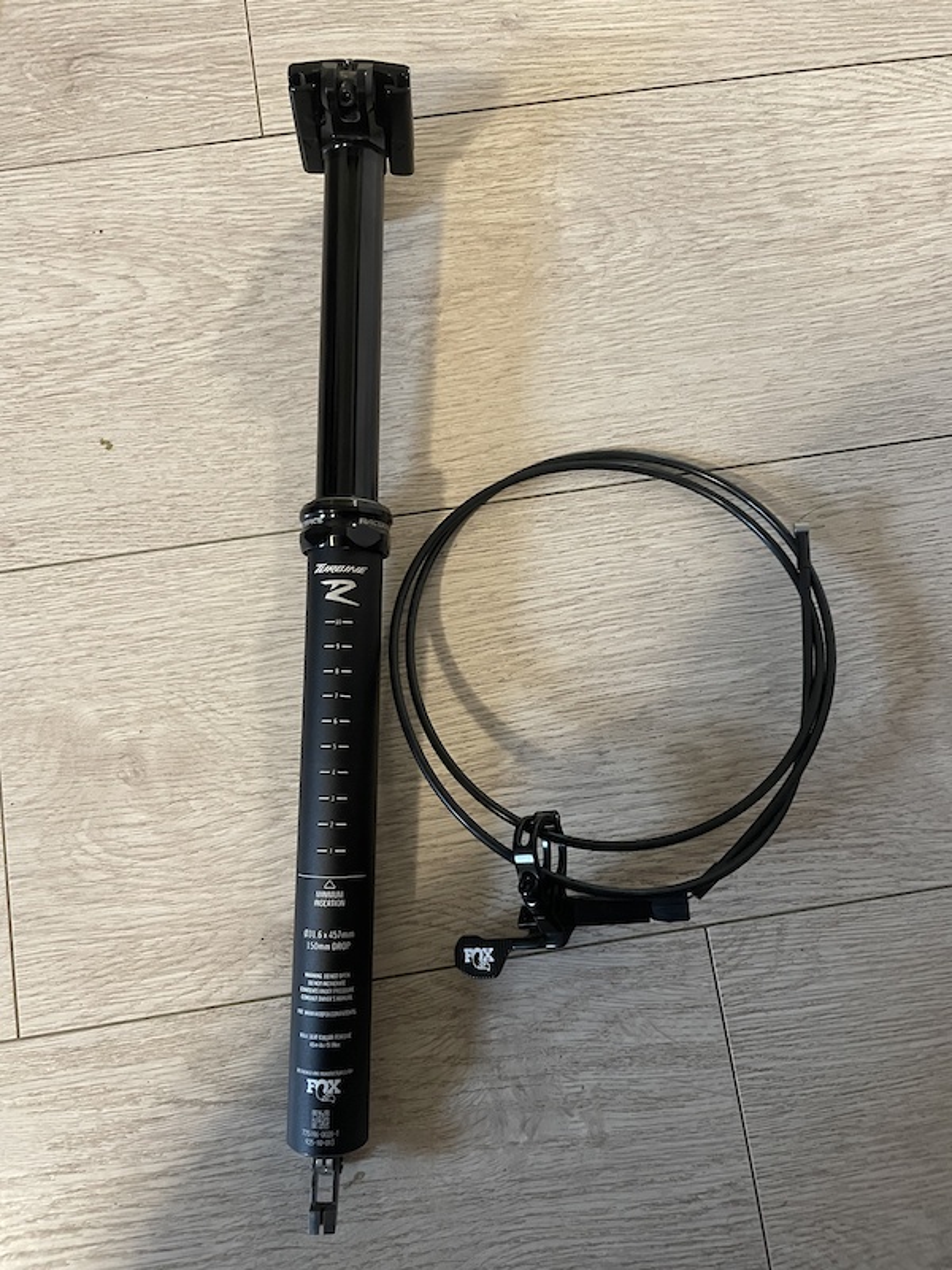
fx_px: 953
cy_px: 635
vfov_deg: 67.3
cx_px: 476
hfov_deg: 53.1
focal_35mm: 26
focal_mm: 4.2
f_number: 1.6
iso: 400
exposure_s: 1/40
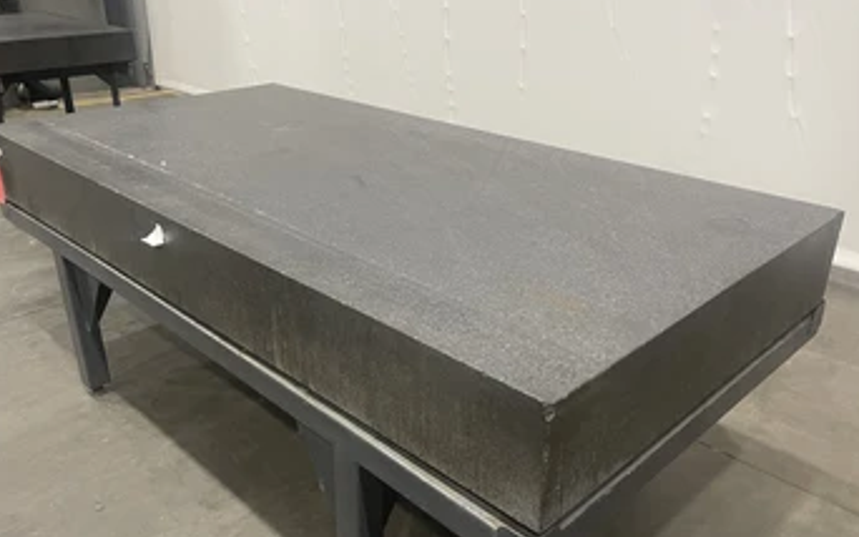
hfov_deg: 61.2
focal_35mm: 31
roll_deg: +0.2
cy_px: 286
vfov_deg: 40.6
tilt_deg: -24.3
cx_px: 409
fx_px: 726
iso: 320
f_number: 1.6
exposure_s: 1/60
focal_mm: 5.1
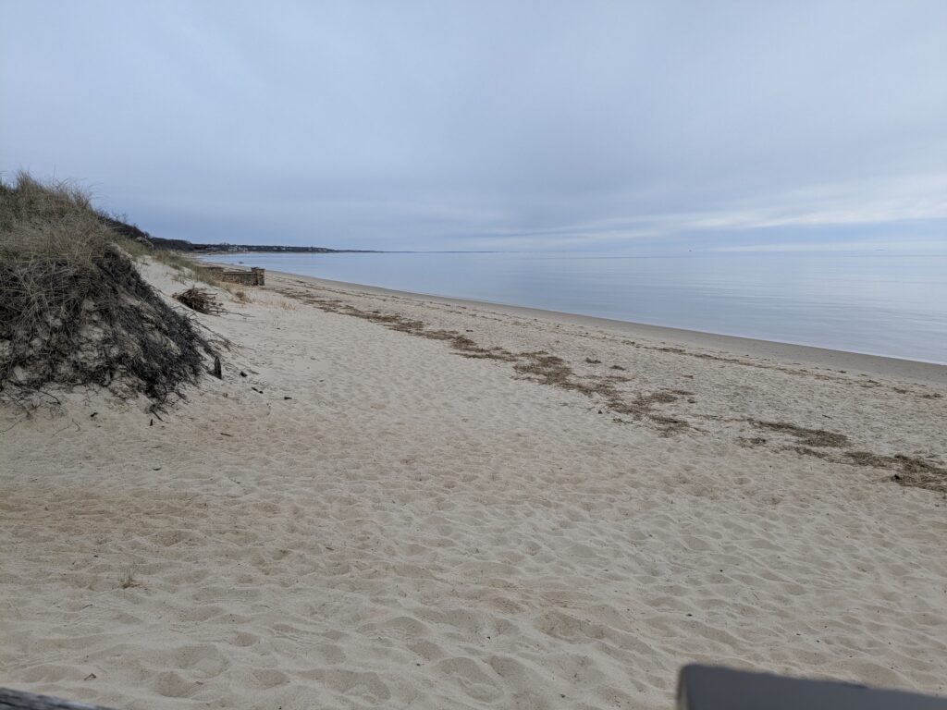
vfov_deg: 51.4
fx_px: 739
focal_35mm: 27
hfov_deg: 65.3
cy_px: 355
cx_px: 474
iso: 51
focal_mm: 4.38
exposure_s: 1/1560
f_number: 1.73
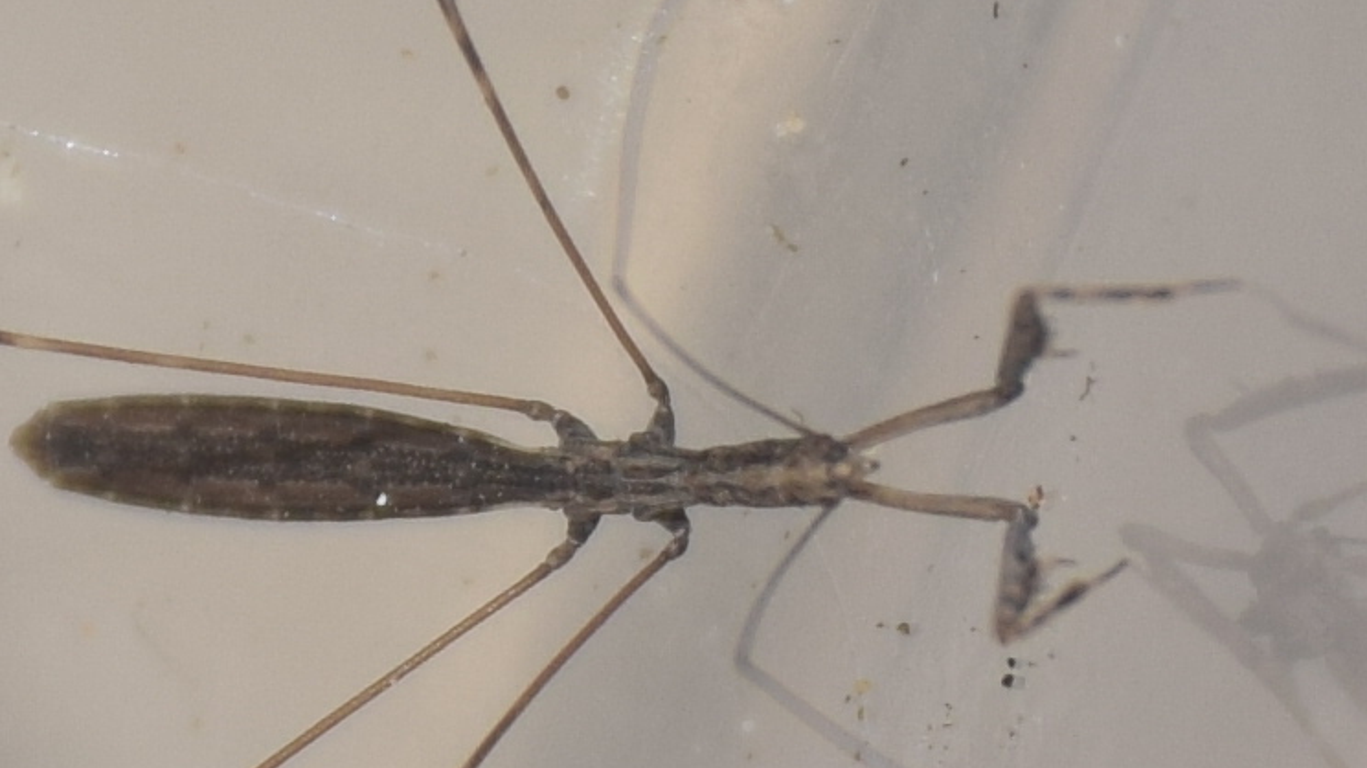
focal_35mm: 284
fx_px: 10291
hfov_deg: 7.6
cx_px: 764
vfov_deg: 4.3
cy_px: 465
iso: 100
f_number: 8
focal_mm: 140
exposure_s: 1/60
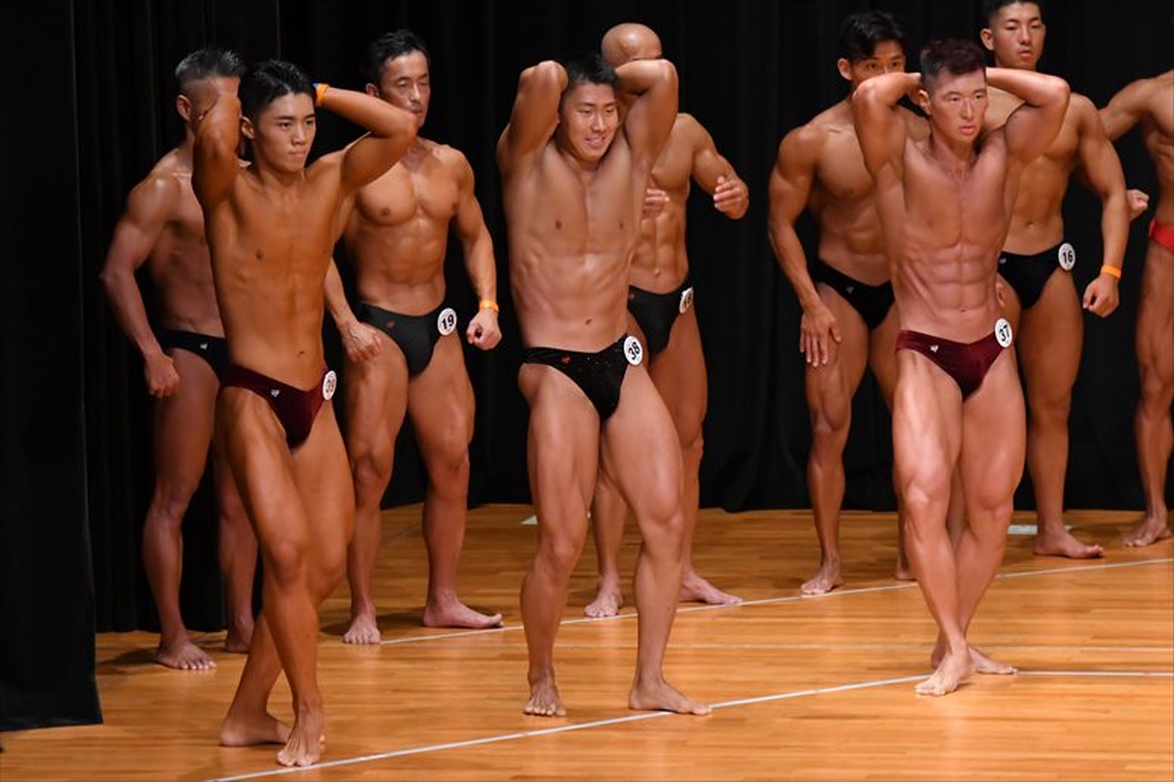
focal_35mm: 270
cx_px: 587
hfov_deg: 7.6
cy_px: 391
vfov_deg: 5.1
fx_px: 8801
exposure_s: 1/400
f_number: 5.6
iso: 5000
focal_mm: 180
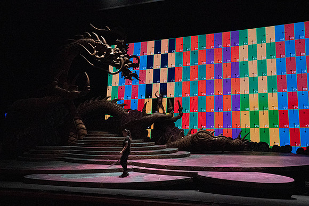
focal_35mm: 35
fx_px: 300
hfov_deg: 54.4
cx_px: 154
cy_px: 103
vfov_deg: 37.9
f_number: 9
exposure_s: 1/400
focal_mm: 35
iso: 25600
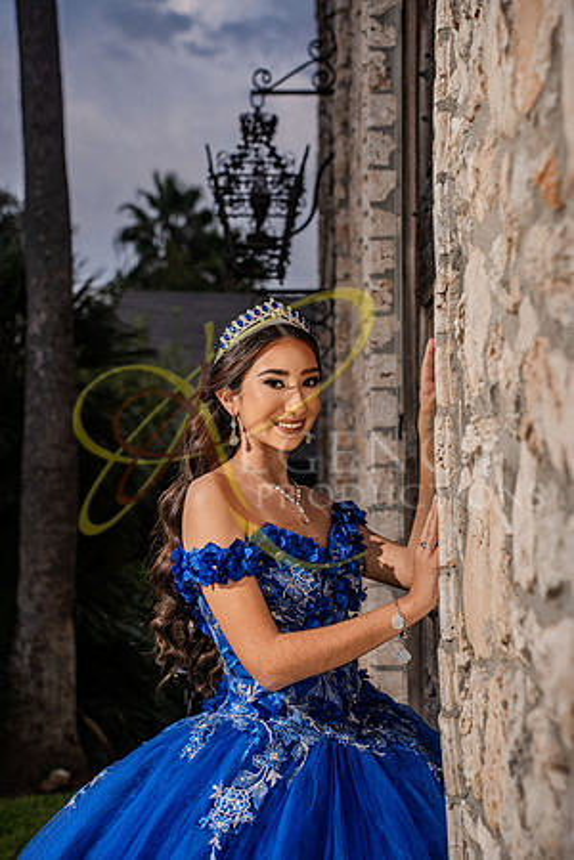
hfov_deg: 18.2
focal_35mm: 75
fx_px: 1794
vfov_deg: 27.0
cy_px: 430
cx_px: 287
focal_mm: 75
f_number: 5.6
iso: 500
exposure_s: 1/200
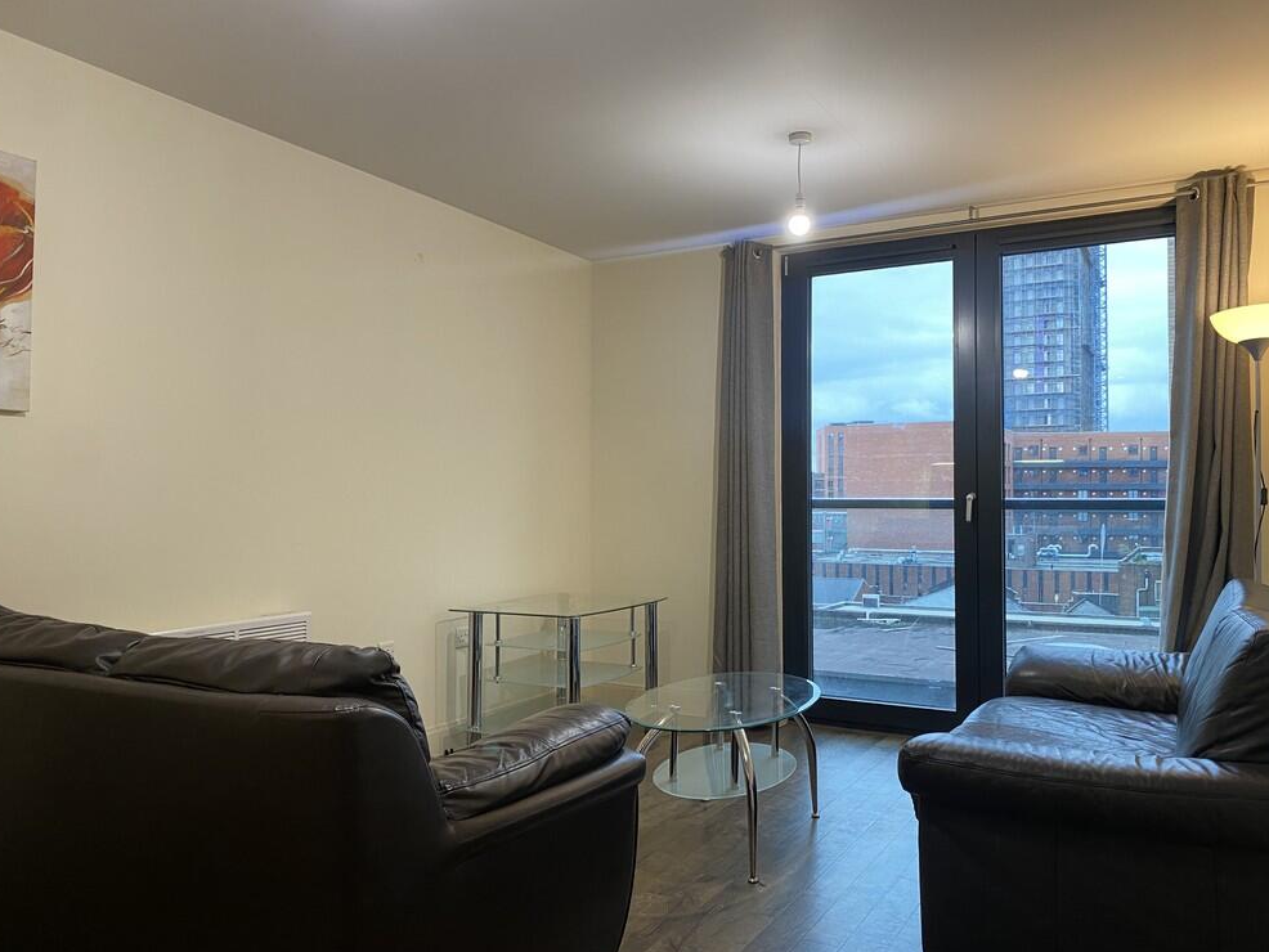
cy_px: 491
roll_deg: +0.0
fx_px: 990
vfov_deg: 51.4
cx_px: 641
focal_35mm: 27
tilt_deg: +1.0
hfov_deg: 65.3
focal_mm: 4.25
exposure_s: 1/50
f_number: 1.8
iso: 125
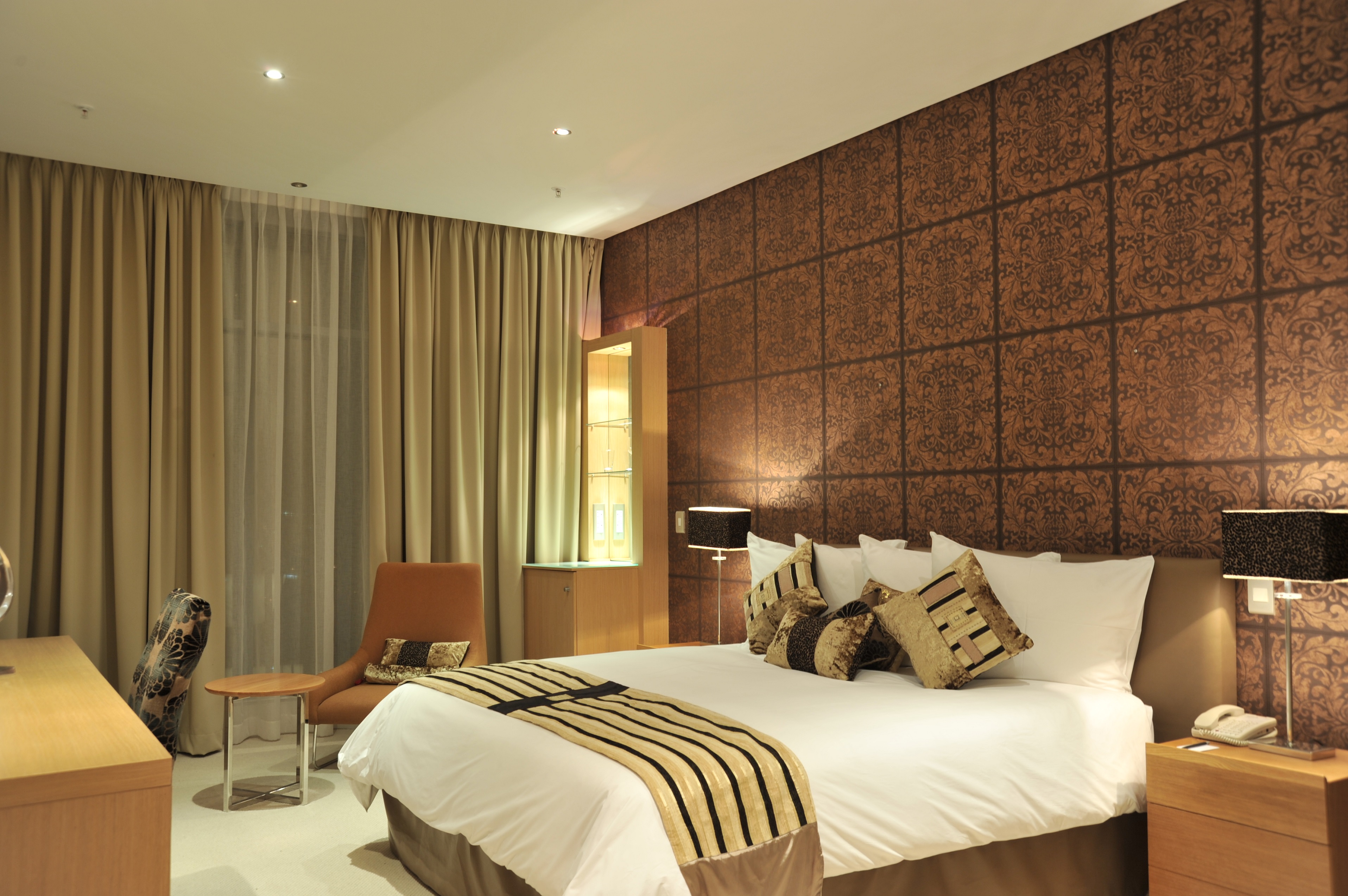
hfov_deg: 58.7
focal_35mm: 32
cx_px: 674
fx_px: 1197
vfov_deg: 41.1
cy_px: 448
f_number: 8
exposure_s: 1/2
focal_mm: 32
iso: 200
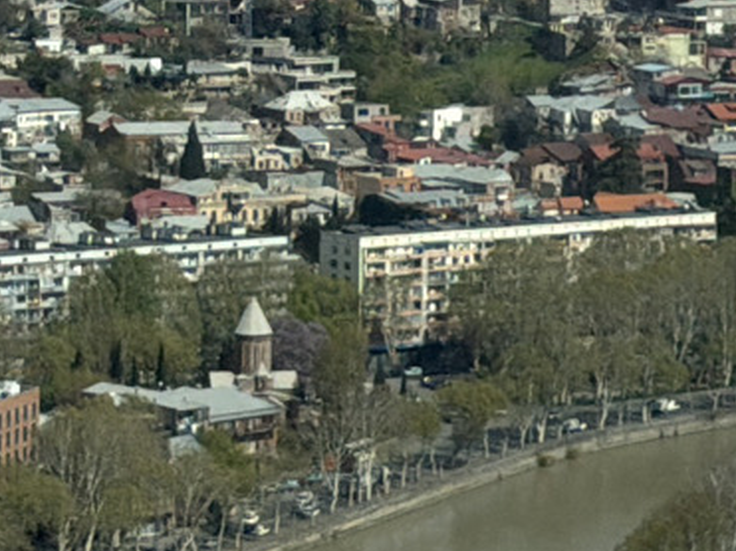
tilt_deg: -0.9
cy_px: -313
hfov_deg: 7.6
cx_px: 246
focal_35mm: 259
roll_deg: -0.3
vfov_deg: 5.7
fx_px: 5505
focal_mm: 6.76
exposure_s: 1/3096
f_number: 1.78
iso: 64
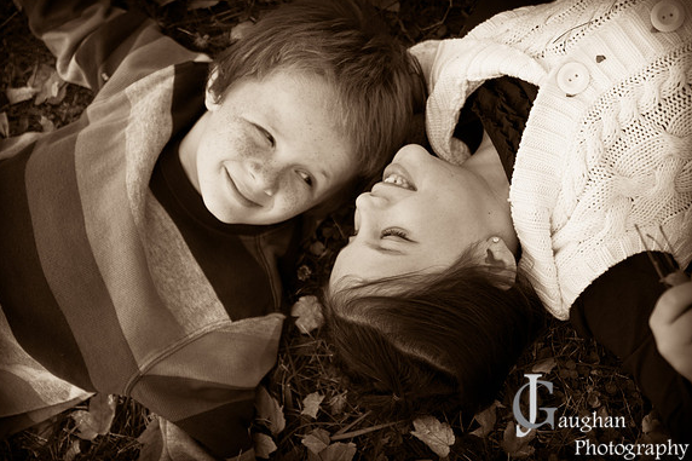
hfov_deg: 31.4
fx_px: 1230
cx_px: 345
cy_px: 231
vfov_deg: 21.2
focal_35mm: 64
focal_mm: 42
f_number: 2.8
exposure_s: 1/400
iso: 250
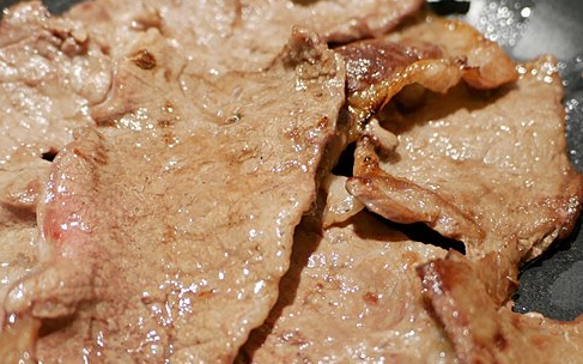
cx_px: 333
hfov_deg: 33.4
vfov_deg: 21.3
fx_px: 969
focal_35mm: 61
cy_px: 213
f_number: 2.5
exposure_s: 1/60
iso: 320
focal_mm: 14
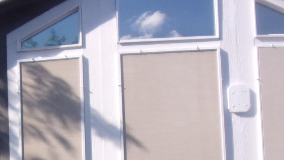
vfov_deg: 17.6
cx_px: 36
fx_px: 497
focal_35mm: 66
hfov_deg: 30.7
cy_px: 180
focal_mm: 4.3
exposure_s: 1/450
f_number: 3.3
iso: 80
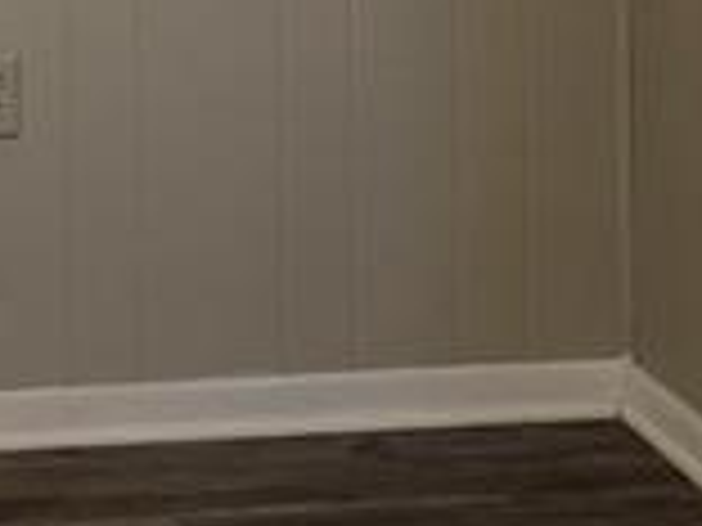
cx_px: -198
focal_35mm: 151
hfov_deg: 12.7
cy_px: -670
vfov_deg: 9.0
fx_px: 3062
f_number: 1.7
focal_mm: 6.3
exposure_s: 1/120
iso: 250
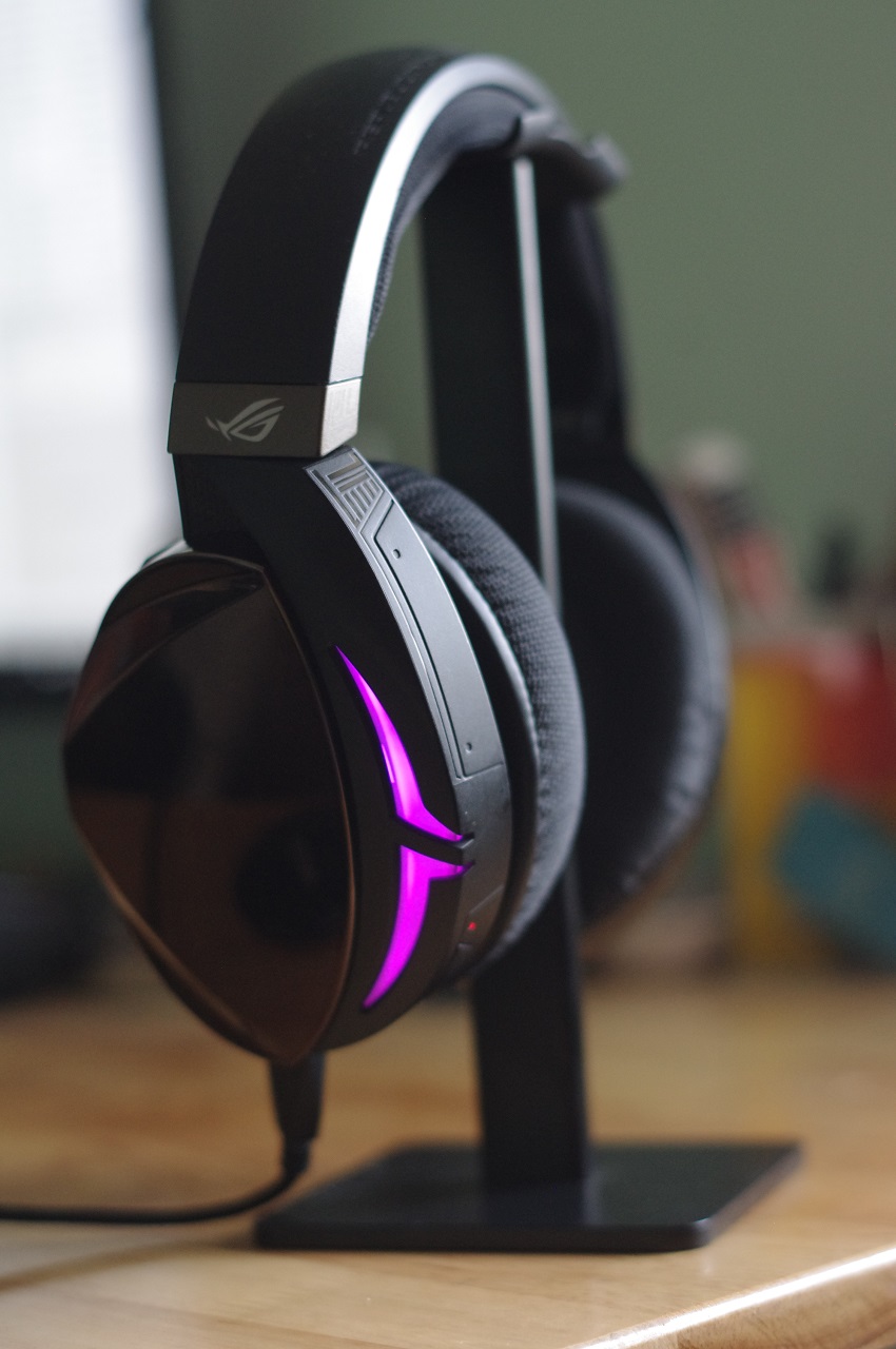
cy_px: 674
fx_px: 2807
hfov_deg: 18.1
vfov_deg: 27.0
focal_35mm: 75
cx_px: 448
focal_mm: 50
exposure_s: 1/100
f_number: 2.8
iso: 1600
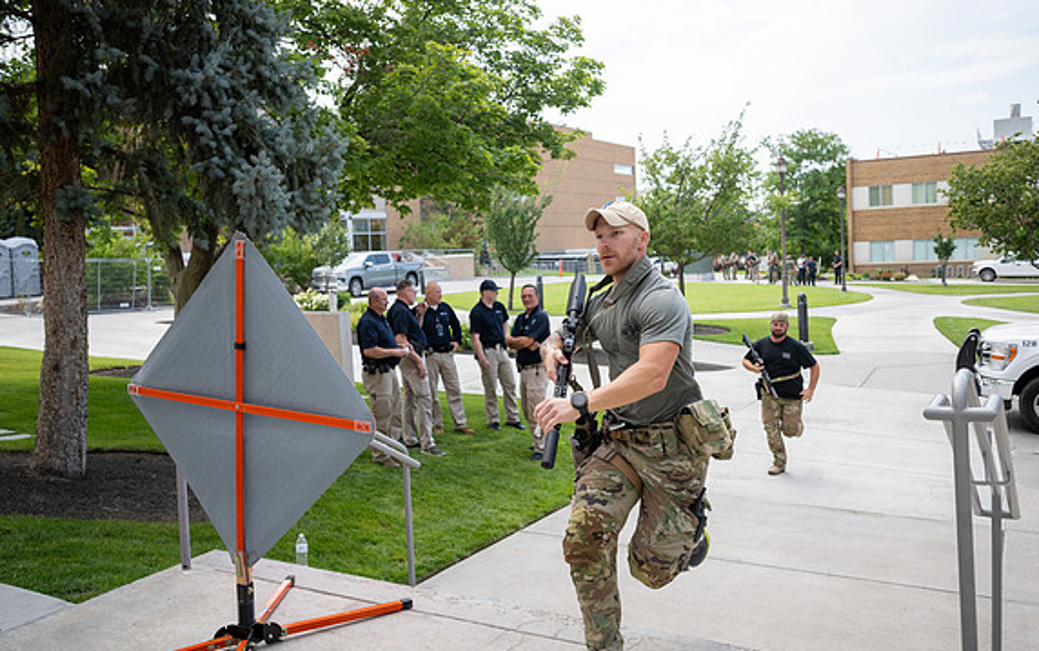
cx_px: 518
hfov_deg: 61.2
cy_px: 306
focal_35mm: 31
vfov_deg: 40.6
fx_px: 878
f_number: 4
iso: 160
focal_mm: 30
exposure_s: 1/640
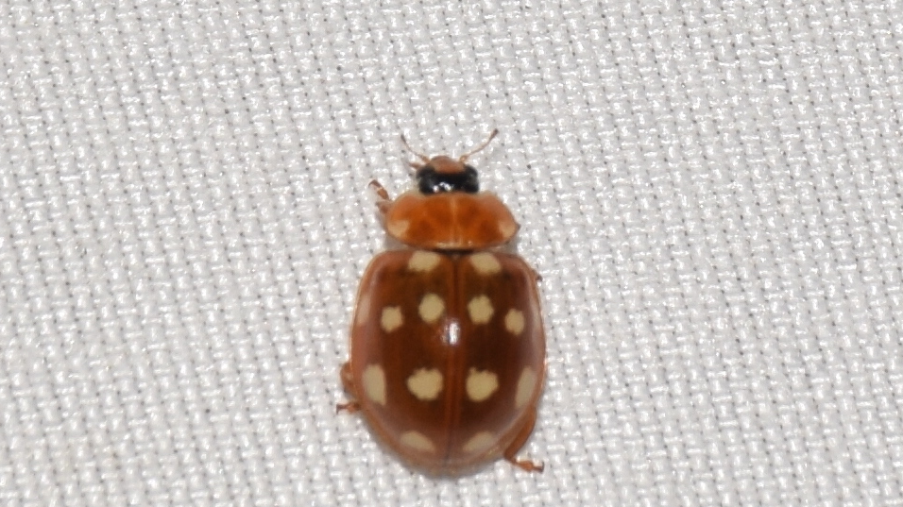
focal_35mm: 221
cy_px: 279
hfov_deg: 9.8
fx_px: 5290
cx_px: 451
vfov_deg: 5.5
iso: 100
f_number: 13
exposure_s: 1/160
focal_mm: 140
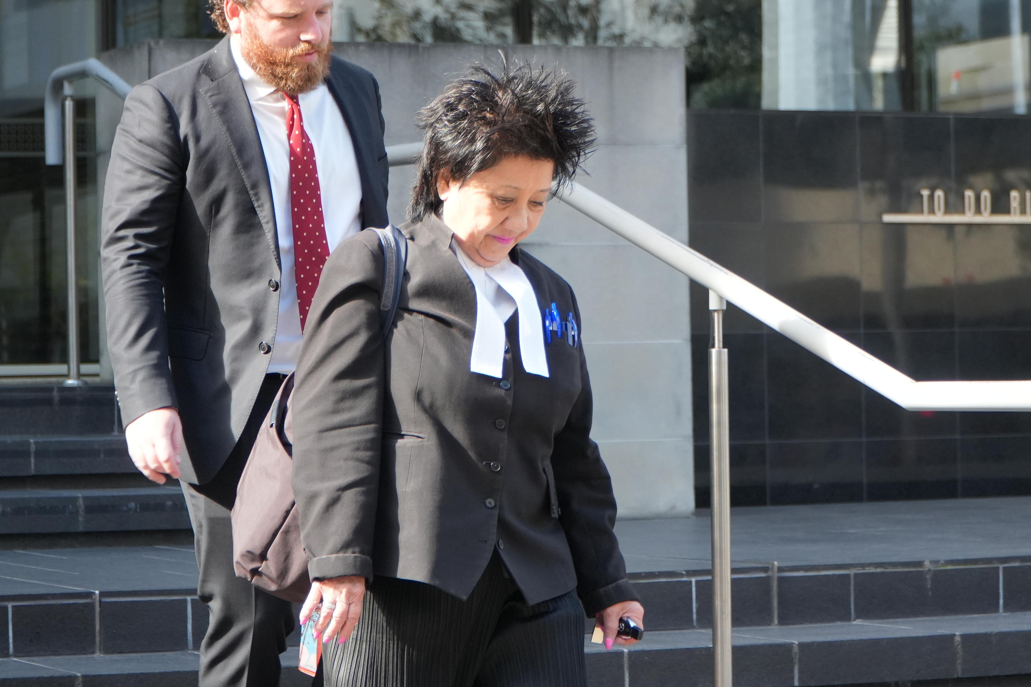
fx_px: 3408
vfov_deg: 11.5
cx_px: 588
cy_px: 298
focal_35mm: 119
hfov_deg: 17.2
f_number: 4
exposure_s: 1/500
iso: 800
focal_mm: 52
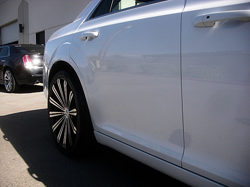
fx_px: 260
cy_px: 94
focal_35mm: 36
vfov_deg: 39.7
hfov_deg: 51.4
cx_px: 125
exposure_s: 1/500
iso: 50
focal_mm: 6.3
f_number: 2.8
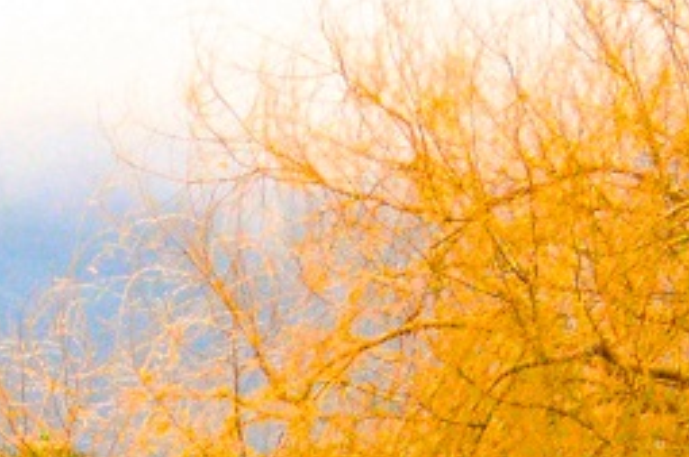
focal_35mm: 380
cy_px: 1180
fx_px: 7259
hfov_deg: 5.4
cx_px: -516
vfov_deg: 3.5
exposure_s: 1/60
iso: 800
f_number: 4.8
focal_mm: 32
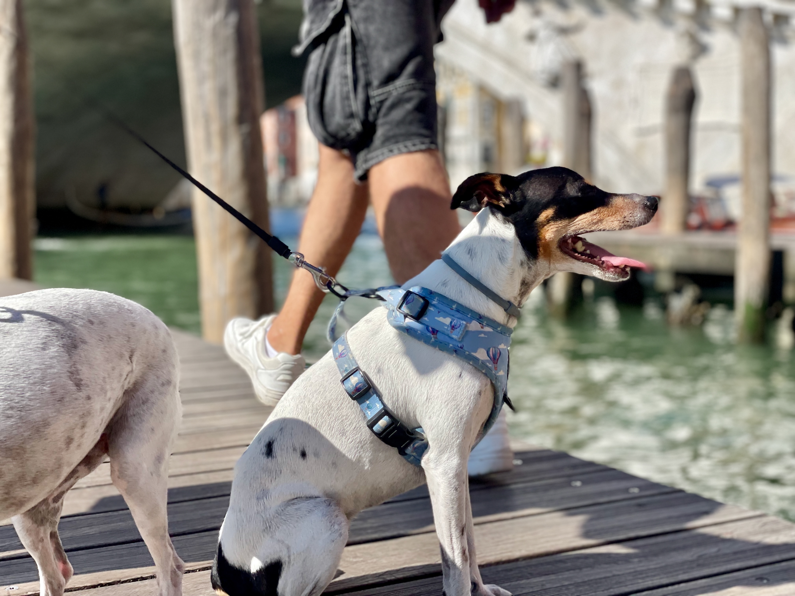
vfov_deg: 28.0
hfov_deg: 36.8
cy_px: 298
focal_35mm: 52
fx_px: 1194
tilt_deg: -3.5
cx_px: 398
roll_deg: +1.4
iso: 32
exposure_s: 1/1996
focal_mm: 6
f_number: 2
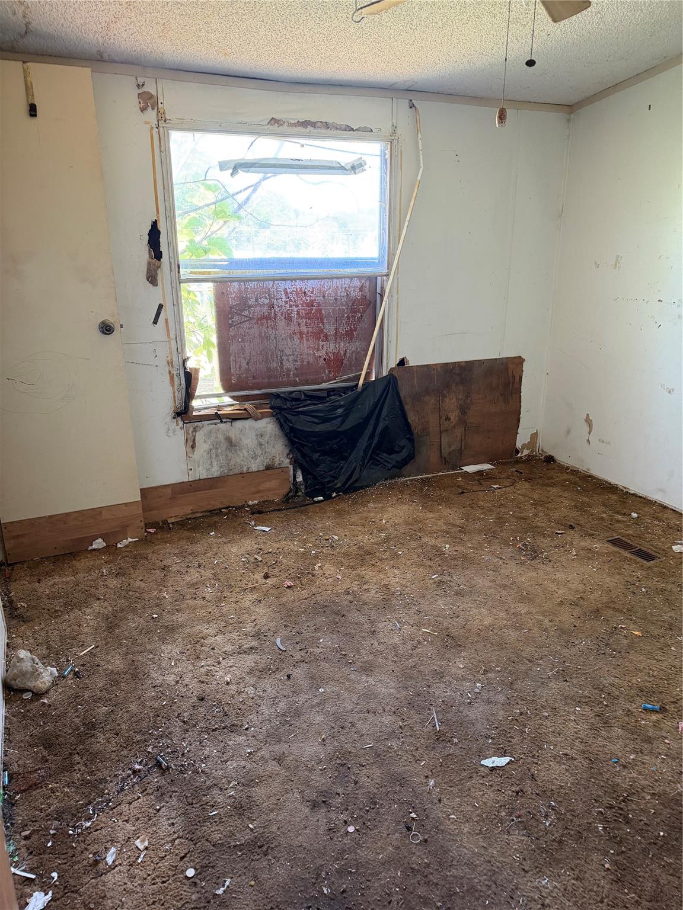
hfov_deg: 56.8
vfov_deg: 71.6
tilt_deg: -18.7
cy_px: 455
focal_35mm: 24
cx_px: 342
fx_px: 631
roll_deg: -0.3
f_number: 1.78
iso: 250
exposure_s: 1/60
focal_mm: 6.76
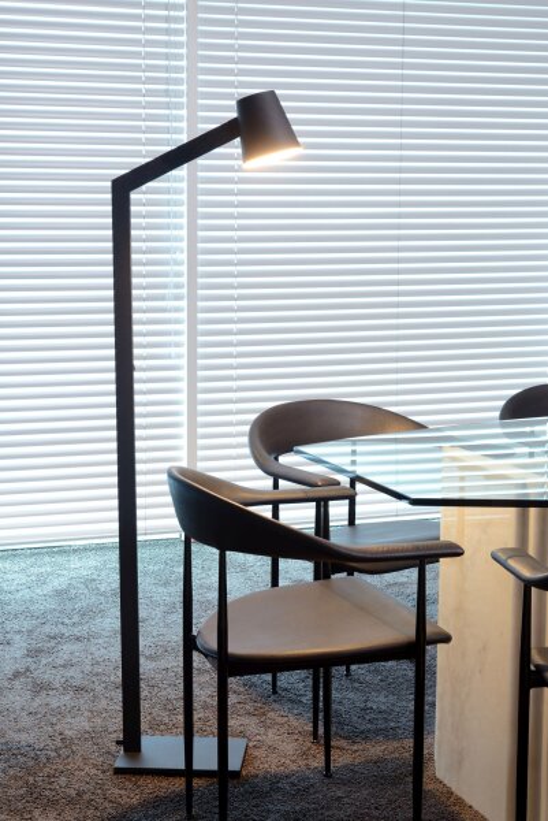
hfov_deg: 21.9
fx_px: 1413
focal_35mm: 62
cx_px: 274
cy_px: 410
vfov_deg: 32.4
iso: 125
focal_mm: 62
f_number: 11
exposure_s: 13
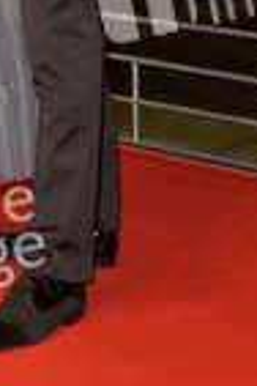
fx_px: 1756
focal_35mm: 164
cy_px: -159
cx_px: -16
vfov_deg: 12.1
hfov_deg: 8.3
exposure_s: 1/125
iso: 800
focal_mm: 58
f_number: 5.6
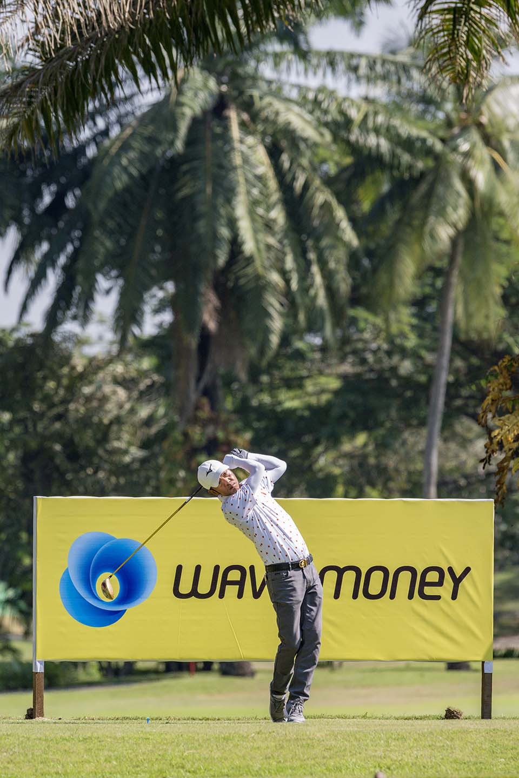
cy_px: 389
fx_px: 8649
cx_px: 260
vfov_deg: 5.2
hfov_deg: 3.4
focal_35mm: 400
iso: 1100
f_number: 8
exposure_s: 1/2000
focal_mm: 400
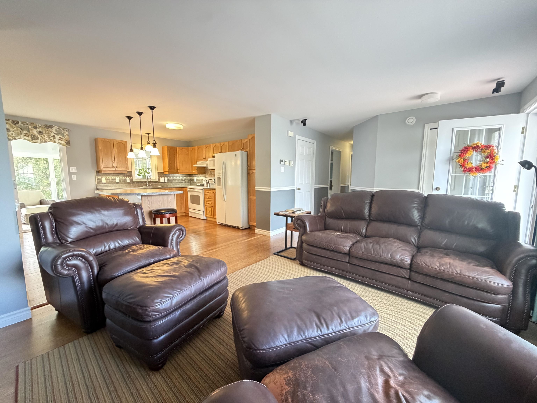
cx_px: 268
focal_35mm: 14
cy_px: 202
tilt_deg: -5.5
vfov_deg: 85.7
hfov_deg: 102.1
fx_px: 217
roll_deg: -0.2
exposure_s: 1/60
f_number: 2.2
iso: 640
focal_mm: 2.22
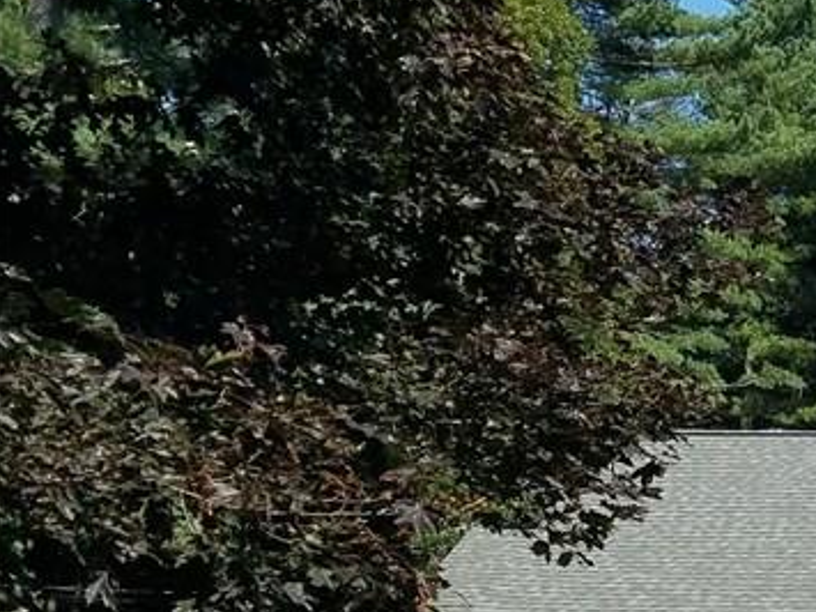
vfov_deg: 18.9
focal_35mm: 75
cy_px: 665
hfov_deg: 22.2
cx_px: 1170
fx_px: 1767
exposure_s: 1/1780
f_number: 1.7
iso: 50
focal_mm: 4.2
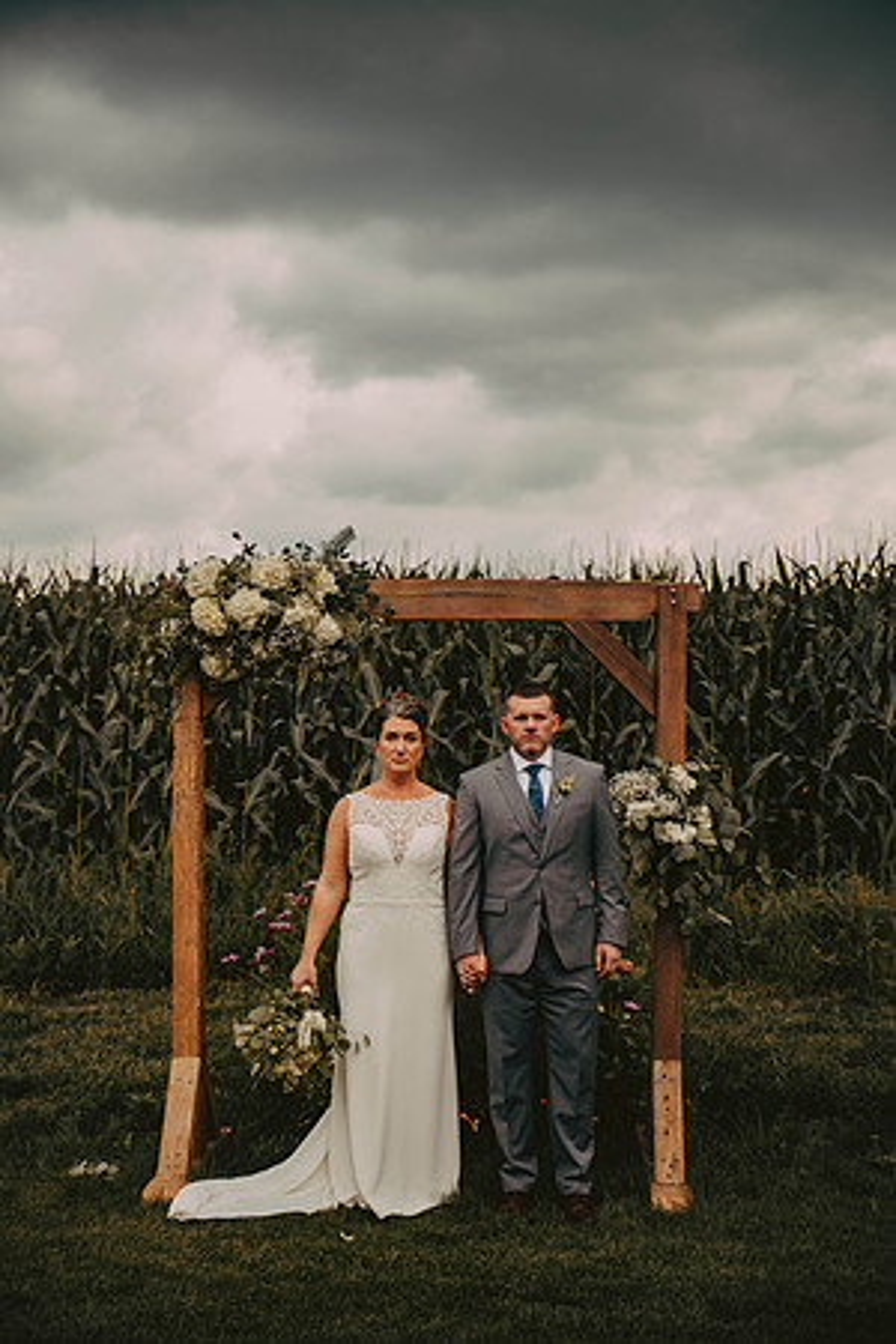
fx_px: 2240
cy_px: 672
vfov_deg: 33.4
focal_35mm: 60
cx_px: 448
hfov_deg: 22.6
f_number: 2.8
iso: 250
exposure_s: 1/1600
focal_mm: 60
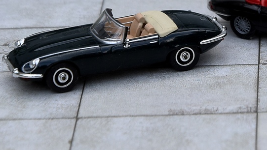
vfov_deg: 6.2
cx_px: 201
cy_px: 14
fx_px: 1387
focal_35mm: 196
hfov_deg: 11.0
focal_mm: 75
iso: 320
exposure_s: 1/250
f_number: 8
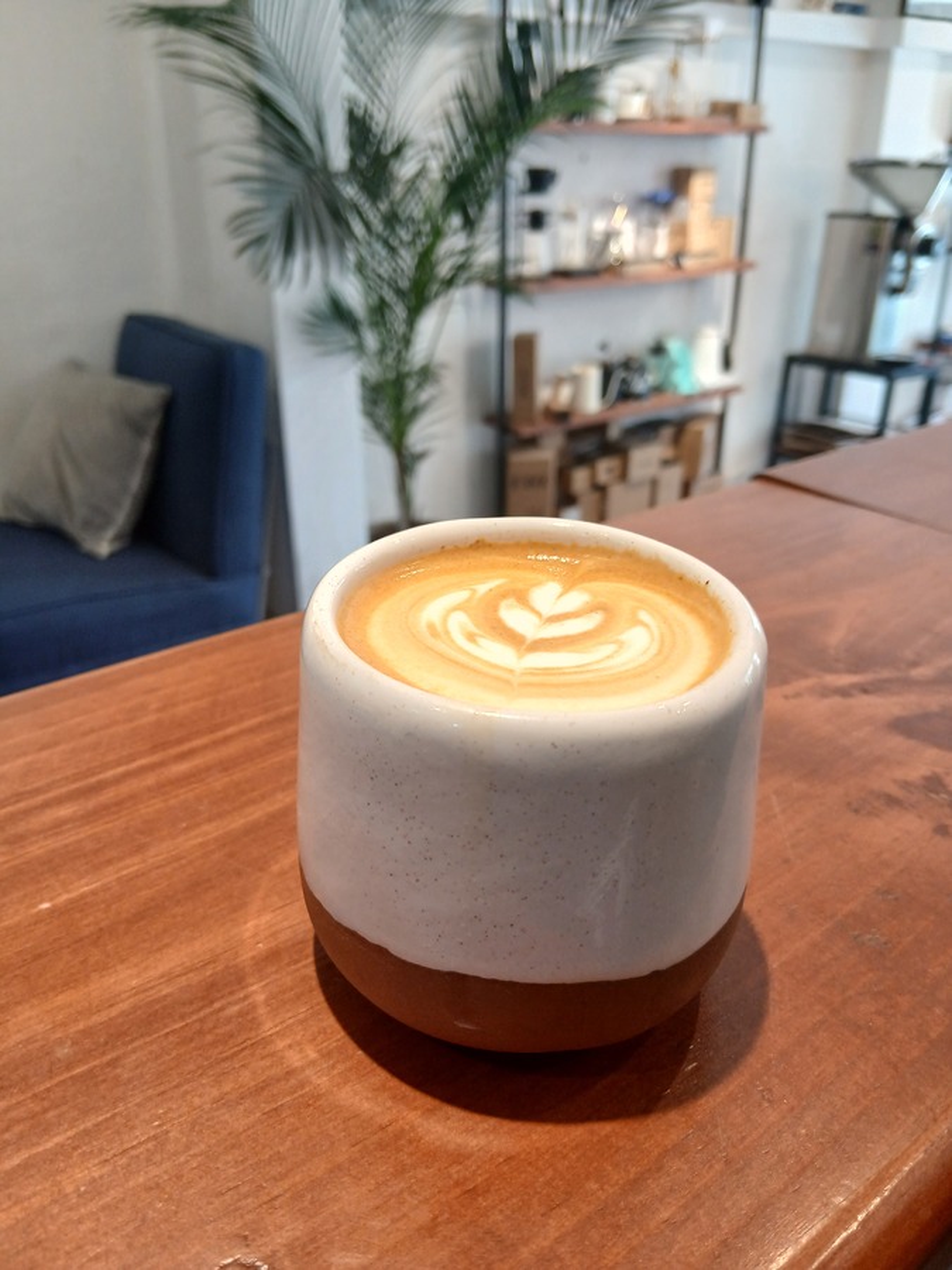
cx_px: 476
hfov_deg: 53.1
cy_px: 635
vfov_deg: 67.3
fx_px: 953
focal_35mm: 26
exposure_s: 1/60
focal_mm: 3.98
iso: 160
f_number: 1.8
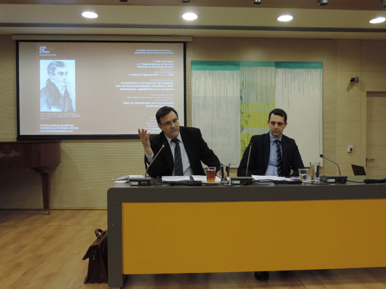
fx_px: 368
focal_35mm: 33
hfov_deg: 55.4
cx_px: 193
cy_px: 144
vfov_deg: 42.9
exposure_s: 1/50
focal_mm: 5.8
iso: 320
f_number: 3.2
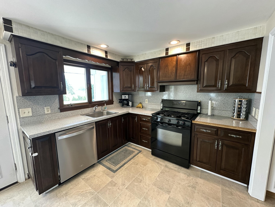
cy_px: 104
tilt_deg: -7.1
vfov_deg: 85.7
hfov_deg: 102.1
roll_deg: +0.4
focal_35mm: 14
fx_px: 111
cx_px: 138
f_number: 2.2
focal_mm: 2.22
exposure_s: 1/60
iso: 200
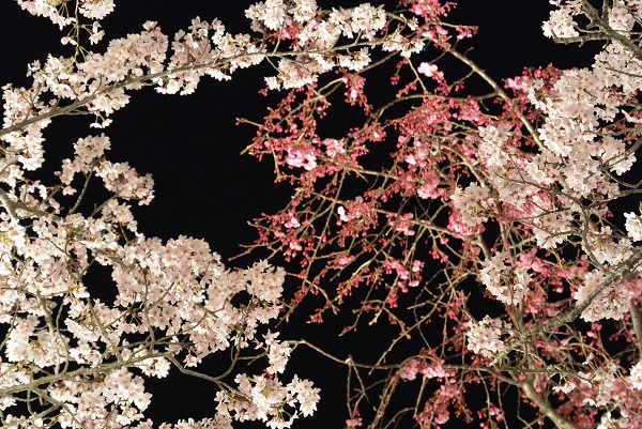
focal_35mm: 148
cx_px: 321
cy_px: 214
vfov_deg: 9.3
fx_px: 2641
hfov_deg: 13.9
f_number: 4.2
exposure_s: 1/10
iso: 3200
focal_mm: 55.1
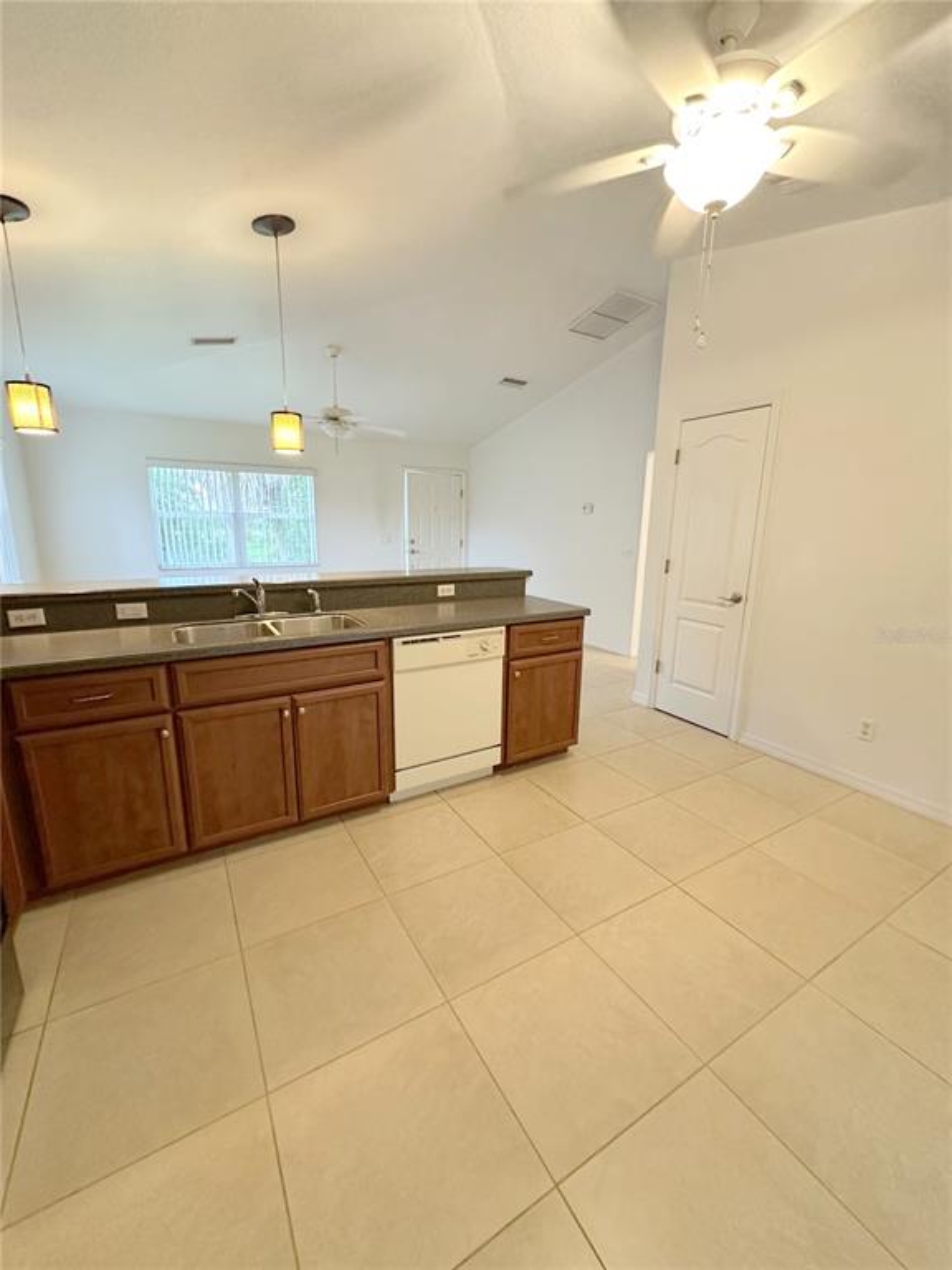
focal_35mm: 14
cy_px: 635
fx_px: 513
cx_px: 476
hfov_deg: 85.7
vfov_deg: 102.1
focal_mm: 2.22
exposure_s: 1/60
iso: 500
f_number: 2.2
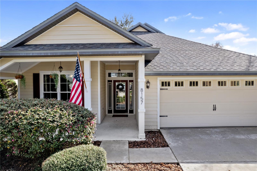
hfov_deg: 78.6
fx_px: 157
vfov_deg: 57.2
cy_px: 86
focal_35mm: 22
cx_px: 128
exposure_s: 1/730
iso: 100
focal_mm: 8.38
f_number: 2.8
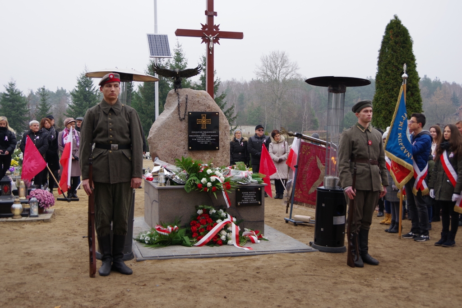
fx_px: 539
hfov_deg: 46.4
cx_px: 231
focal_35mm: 42
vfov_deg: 31.9
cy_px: 154
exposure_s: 1/100
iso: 200
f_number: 5
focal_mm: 28
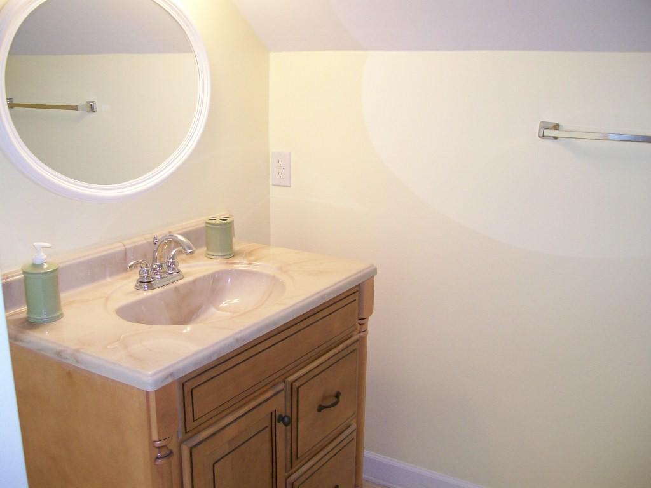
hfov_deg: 51.4
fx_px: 677
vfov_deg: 39.7
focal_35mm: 36
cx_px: 326
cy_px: 244
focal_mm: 6
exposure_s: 1/75.9
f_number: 2.7
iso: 140
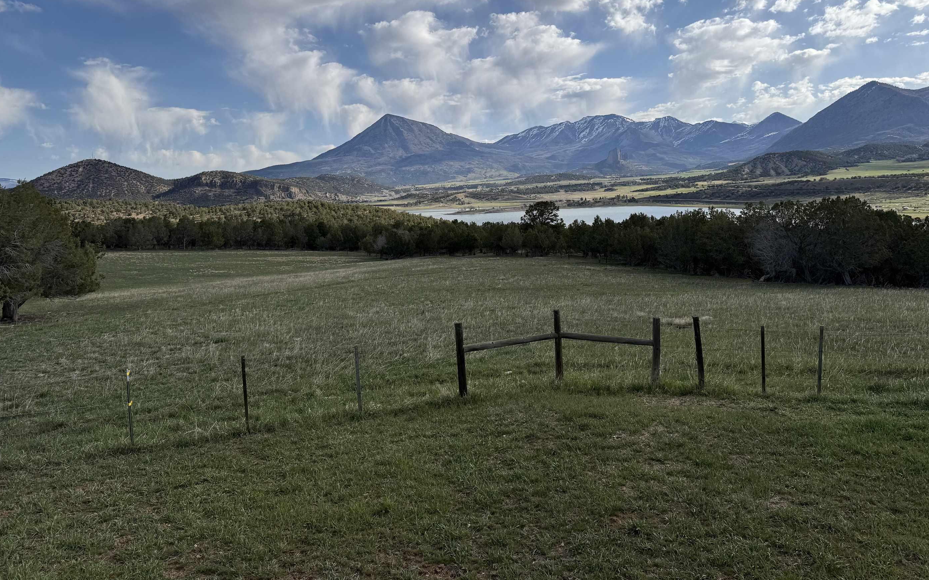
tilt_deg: +0.0
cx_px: 472
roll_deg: +1.7
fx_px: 709
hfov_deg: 66.5
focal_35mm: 28
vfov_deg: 44.0
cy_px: 199
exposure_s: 1/6173
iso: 80
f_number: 1.78
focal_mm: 6.76
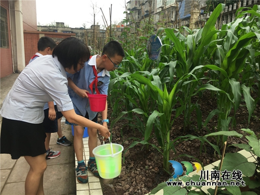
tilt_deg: -10.1
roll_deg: -1.5
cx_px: 130
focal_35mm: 29
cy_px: 98
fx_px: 218
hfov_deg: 61.7
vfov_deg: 48.2
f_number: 2.2
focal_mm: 4.15
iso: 25
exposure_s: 1/413
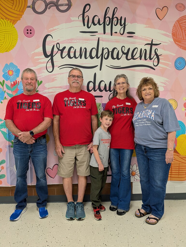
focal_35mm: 24
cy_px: 124
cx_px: 93
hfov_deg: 56.9
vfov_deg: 71.5
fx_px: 172
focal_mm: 6.9
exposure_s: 1/120
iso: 246
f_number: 1.68
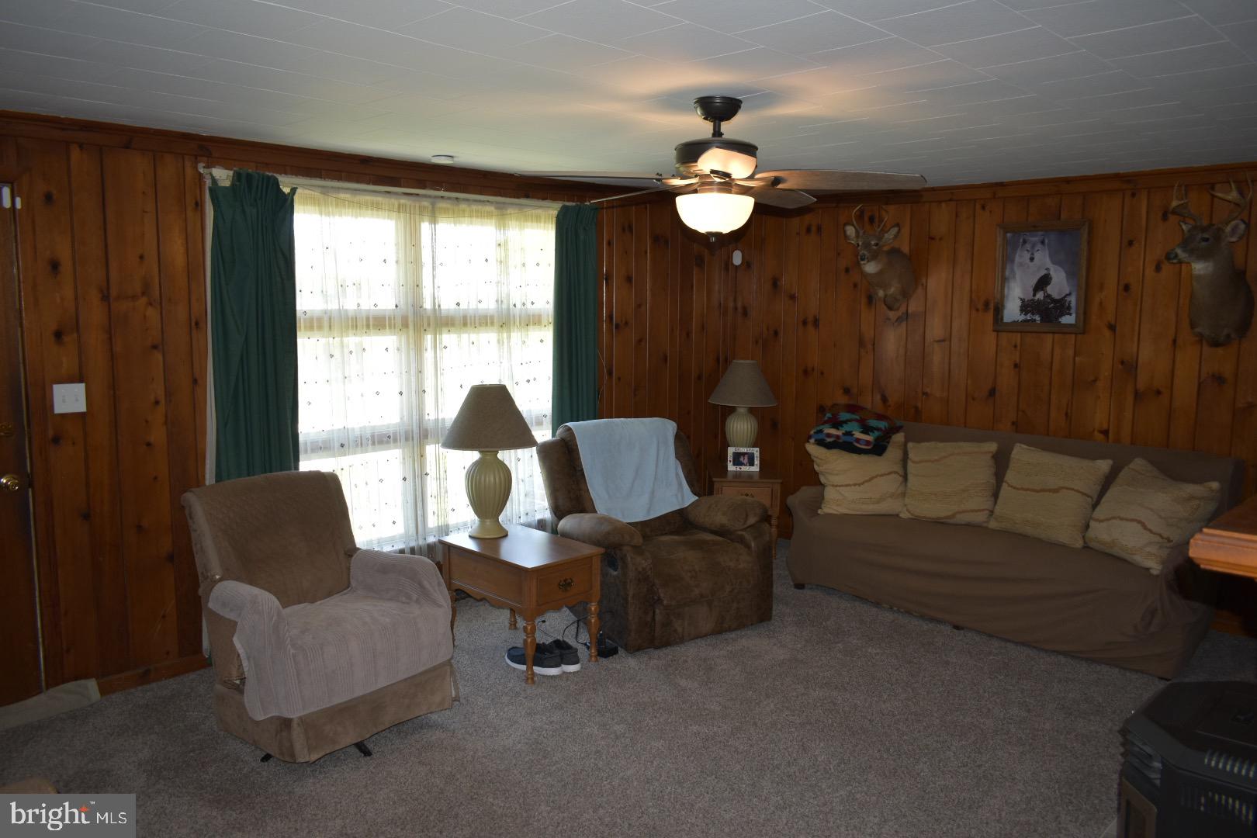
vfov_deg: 47.9
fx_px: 943
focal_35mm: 27
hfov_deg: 67.4
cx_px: 628
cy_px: 419
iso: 200
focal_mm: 18
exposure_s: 1/40
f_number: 3.5
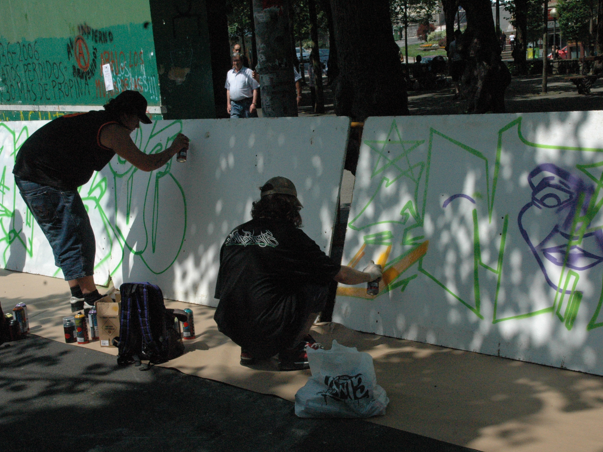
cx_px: 306
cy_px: 223
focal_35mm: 56
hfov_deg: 34.3
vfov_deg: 26.1
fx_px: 976
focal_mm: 34
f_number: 16
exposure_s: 1/1000
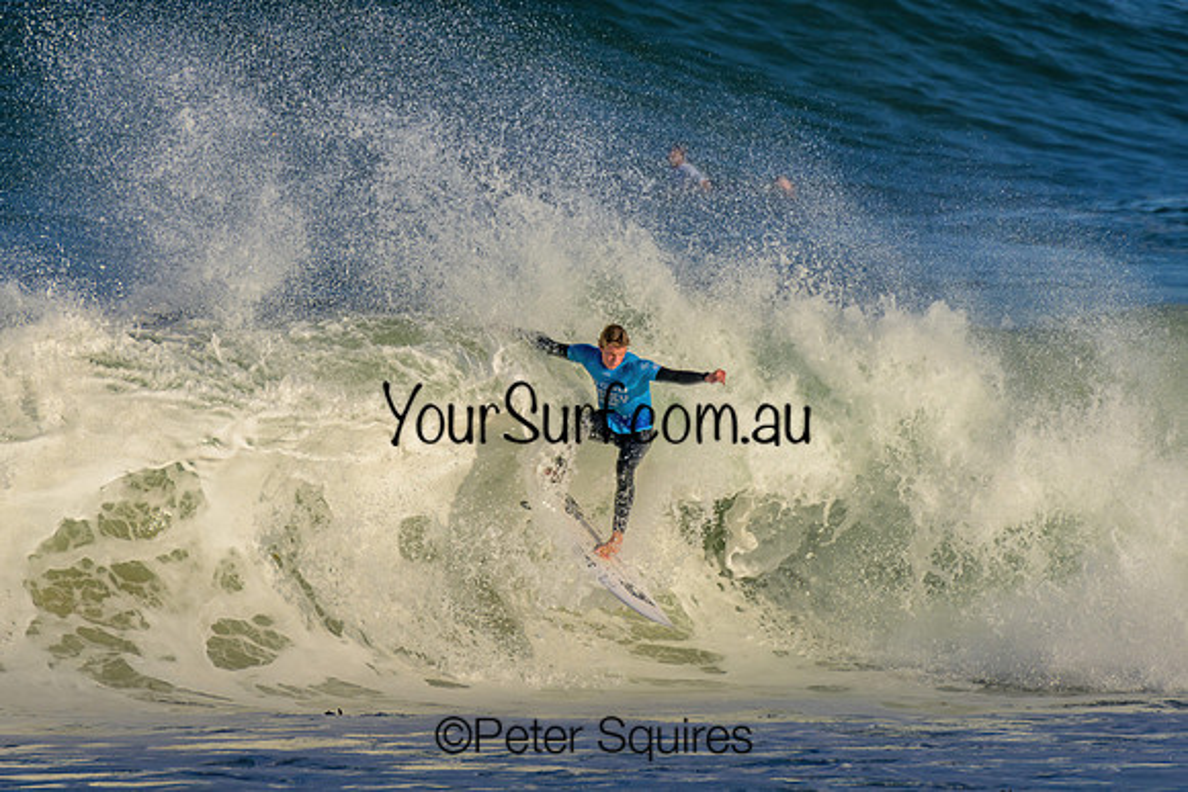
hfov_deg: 2.1
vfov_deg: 1.4
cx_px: 594
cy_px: 396
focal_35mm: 1000
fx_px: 33006
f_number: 11
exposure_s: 1/3200
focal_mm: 1000
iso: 1100
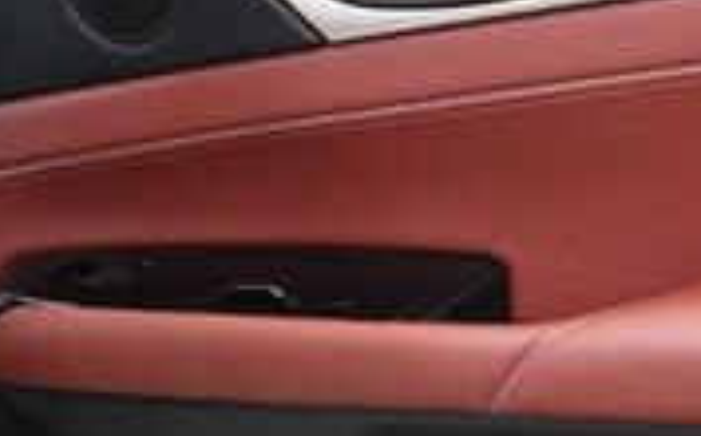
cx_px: 808
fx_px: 2957
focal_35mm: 155
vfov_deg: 8.4
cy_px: 254
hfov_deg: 13.2
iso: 3200
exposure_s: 1/80
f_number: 4.2
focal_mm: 28
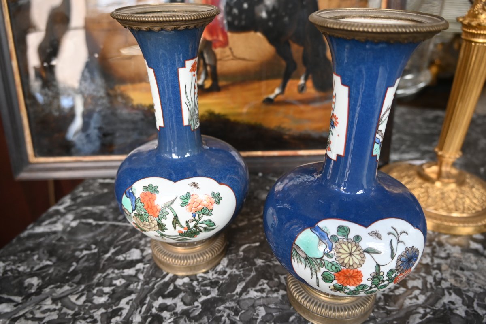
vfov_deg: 47.9
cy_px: 162
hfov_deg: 67.4
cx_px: 243
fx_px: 364
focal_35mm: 27
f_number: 3.5
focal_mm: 18
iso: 640
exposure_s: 1/125
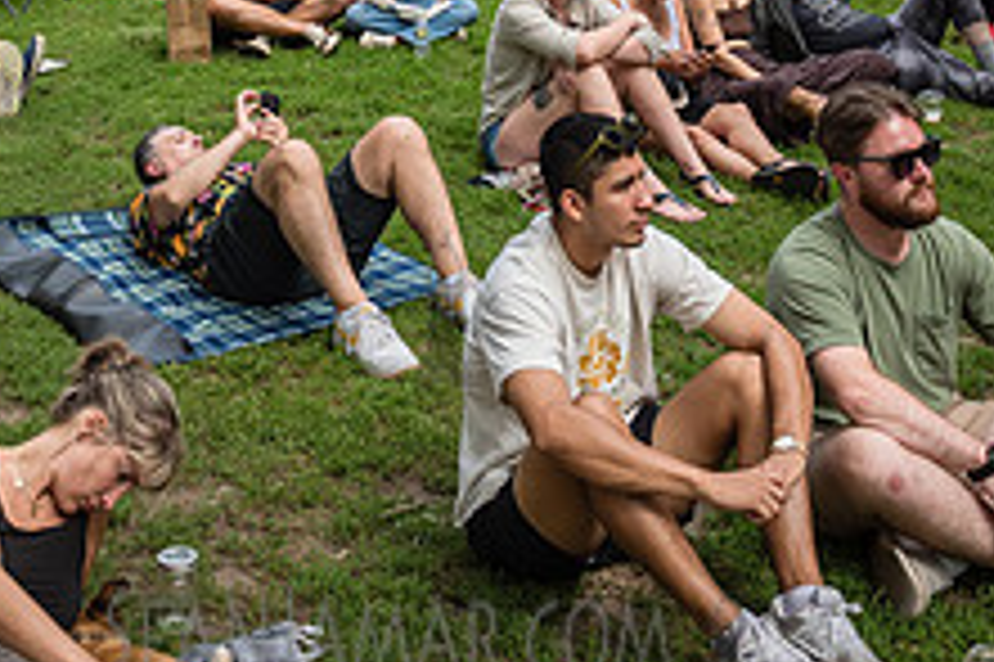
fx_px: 1738
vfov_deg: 20.2
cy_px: -128
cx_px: 441
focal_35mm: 63
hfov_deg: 31.9
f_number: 4
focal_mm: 24
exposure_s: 1/400
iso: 200
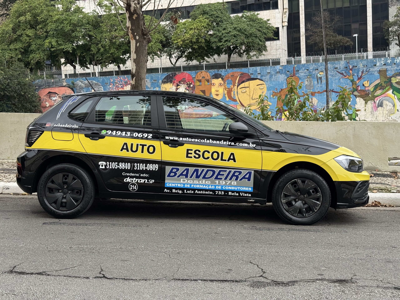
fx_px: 555
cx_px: 200
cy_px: 150
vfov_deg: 30.3
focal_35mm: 48
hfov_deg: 39.7
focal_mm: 6.76
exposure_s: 1/404
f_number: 1.78
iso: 64
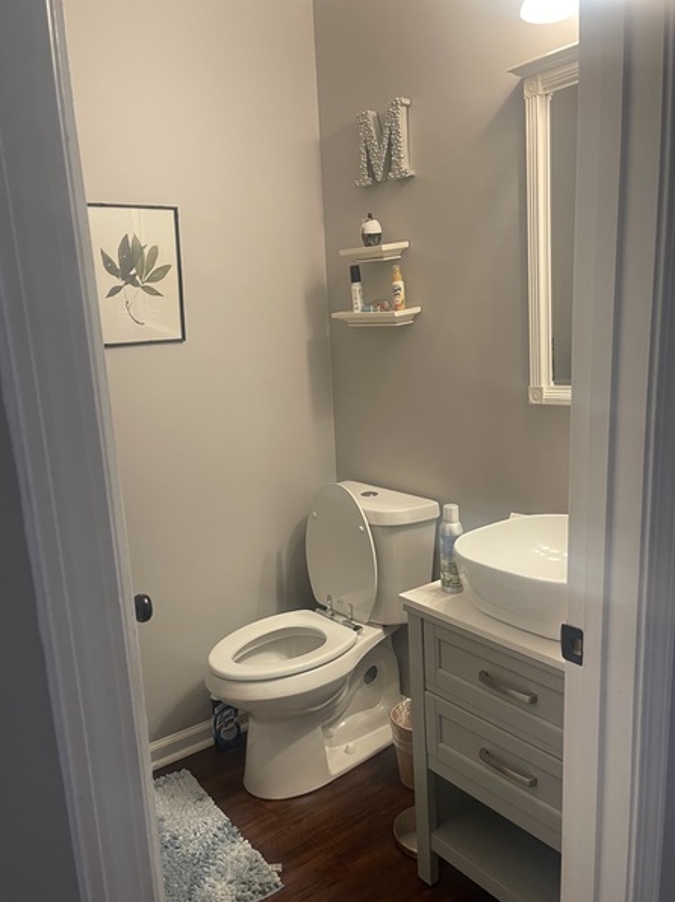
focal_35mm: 28
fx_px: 729
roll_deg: +2.4
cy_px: 490
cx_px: 325
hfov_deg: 49.7
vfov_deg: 63.4
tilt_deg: -12.7
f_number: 1.6
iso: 250
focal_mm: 5.1
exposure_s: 1/60
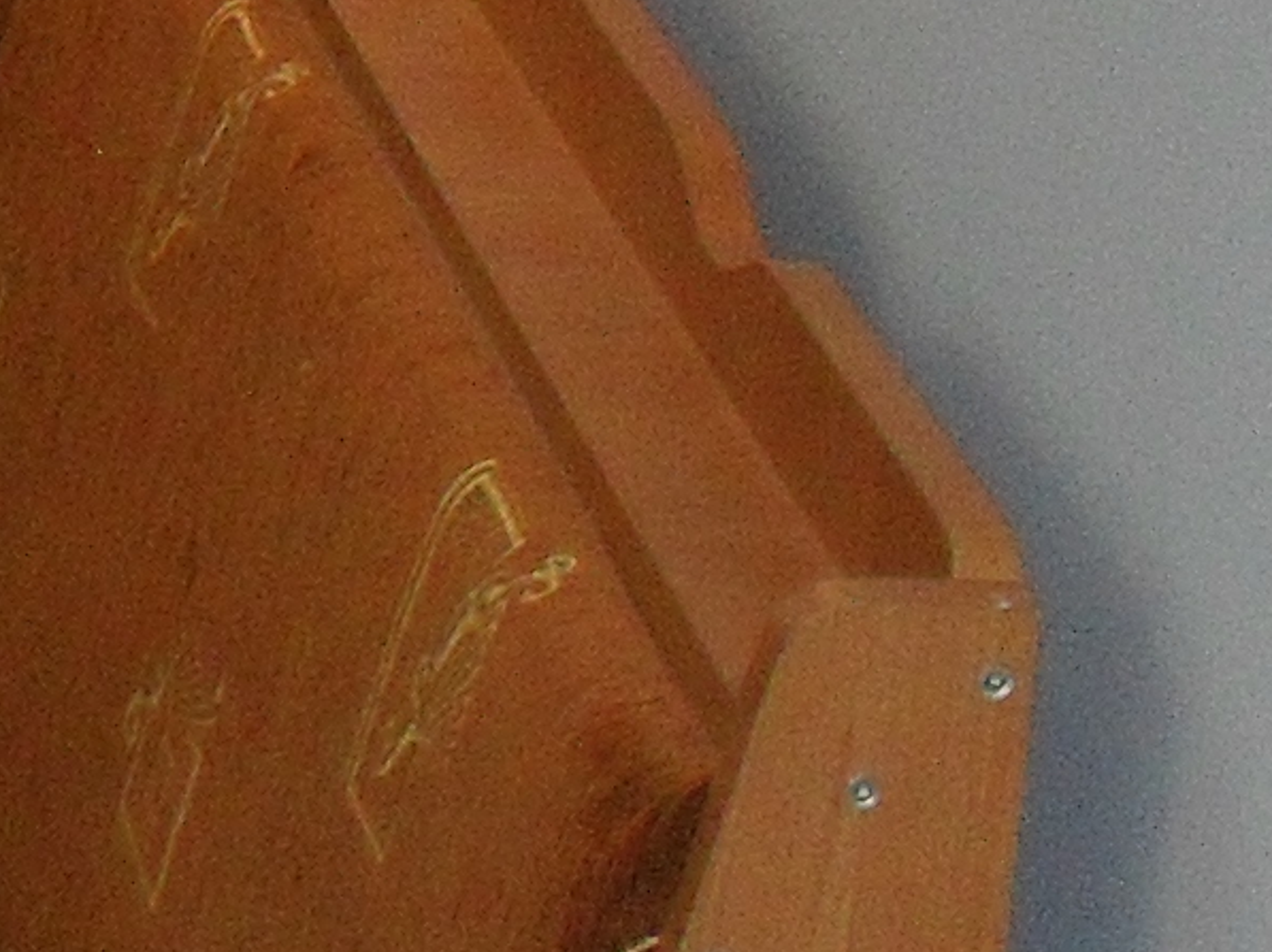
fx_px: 7859
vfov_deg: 6.8
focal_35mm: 214
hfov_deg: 8.4
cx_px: -1820
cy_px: -452
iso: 200
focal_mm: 6.3
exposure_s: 1/45
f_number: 3.2
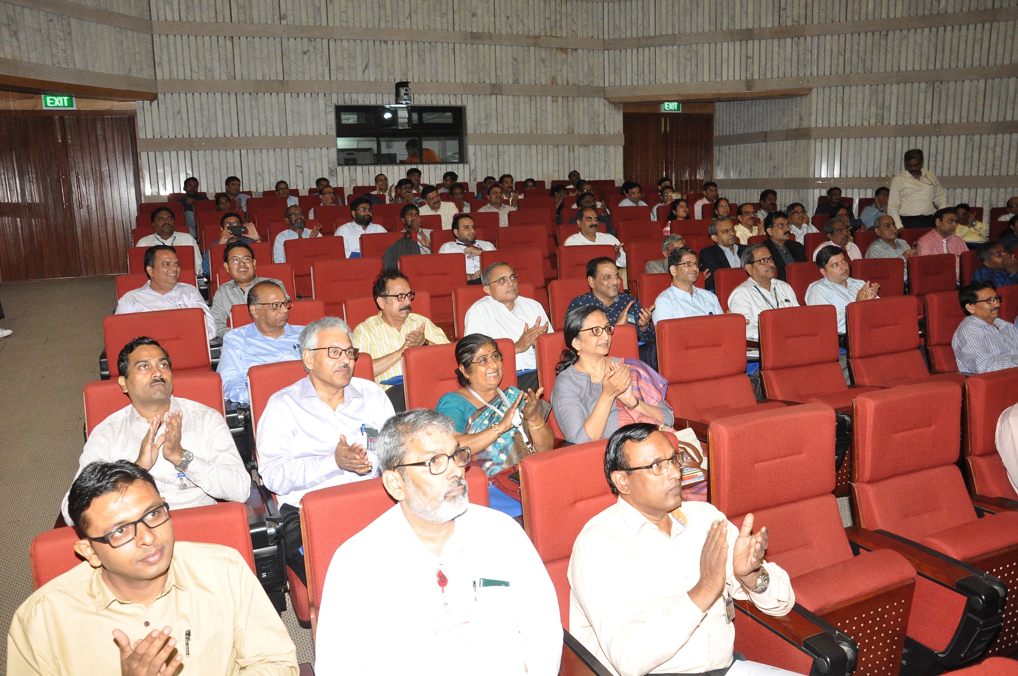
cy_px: 338
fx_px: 763
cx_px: 509
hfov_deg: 67.4
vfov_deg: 47.8
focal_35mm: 27
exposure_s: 1/125
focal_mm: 18
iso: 1600
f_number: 6.3
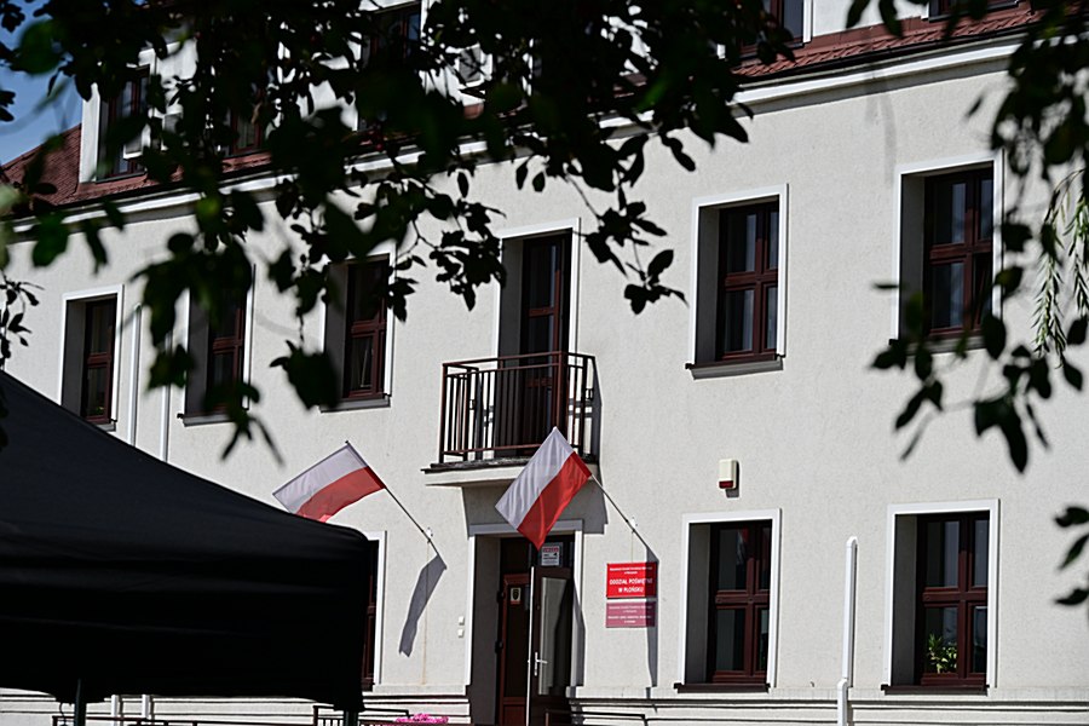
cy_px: 363
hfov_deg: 18.6
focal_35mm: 110
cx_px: 544
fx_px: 3327
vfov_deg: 12.5
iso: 400
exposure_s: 1/1600
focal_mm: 110
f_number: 10
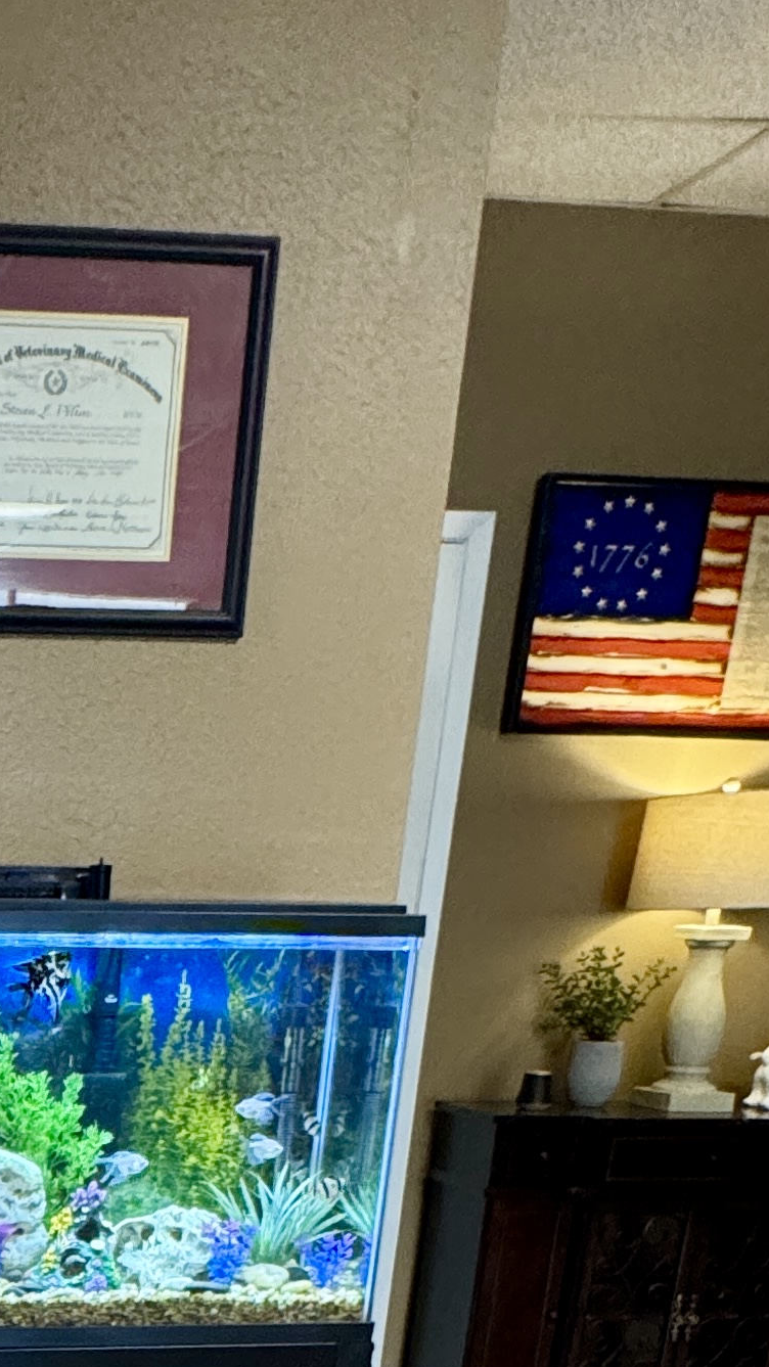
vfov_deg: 38.6
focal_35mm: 46
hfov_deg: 23.1
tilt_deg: -18.4
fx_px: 1668
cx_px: -227
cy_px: 1422
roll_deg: -0.6
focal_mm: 2.22
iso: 500
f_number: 2.2
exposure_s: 1/60
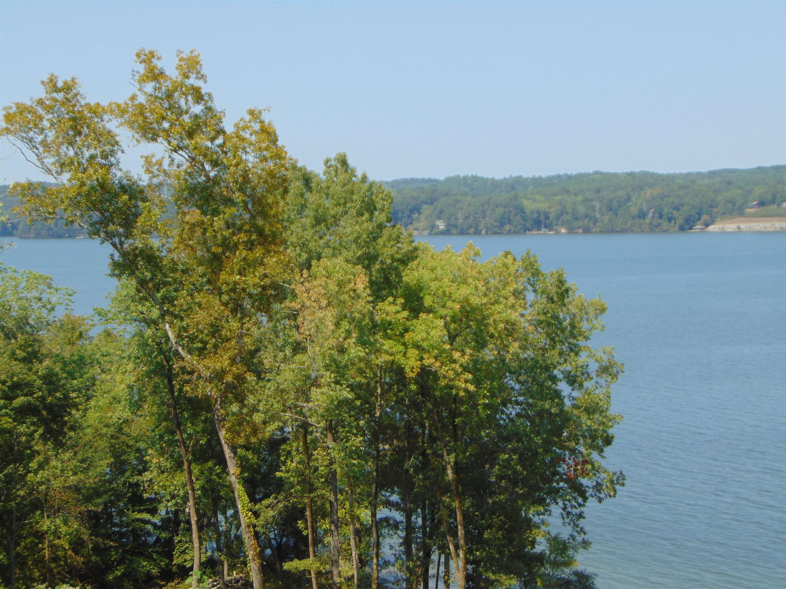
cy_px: 294
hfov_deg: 27.4
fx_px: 1612
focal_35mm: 71
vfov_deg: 20.7
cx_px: 393
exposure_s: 1/640
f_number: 3.7
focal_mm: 12.8
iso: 80
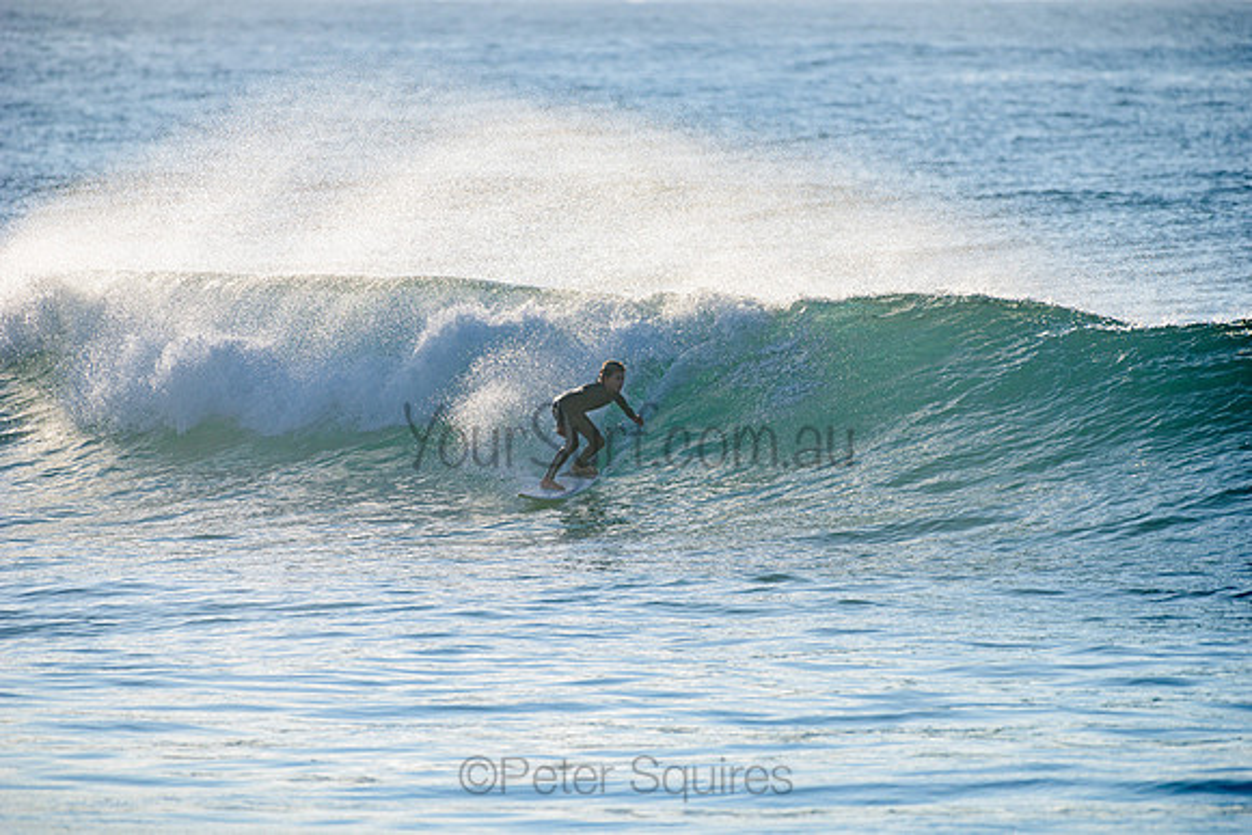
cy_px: 418
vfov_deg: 2.8
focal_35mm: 500
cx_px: 626
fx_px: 17392
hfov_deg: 4.1
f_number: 5.6
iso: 140
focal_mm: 500
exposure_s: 1/2000
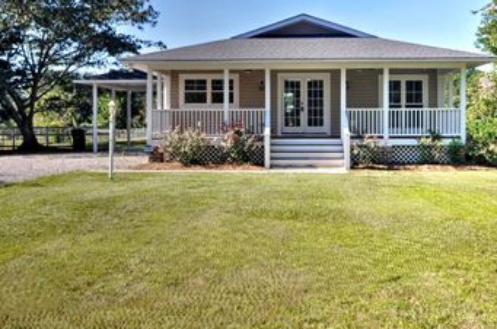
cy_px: 143
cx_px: 306
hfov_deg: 47.1
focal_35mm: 41
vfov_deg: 32.5
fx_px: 565
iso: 200
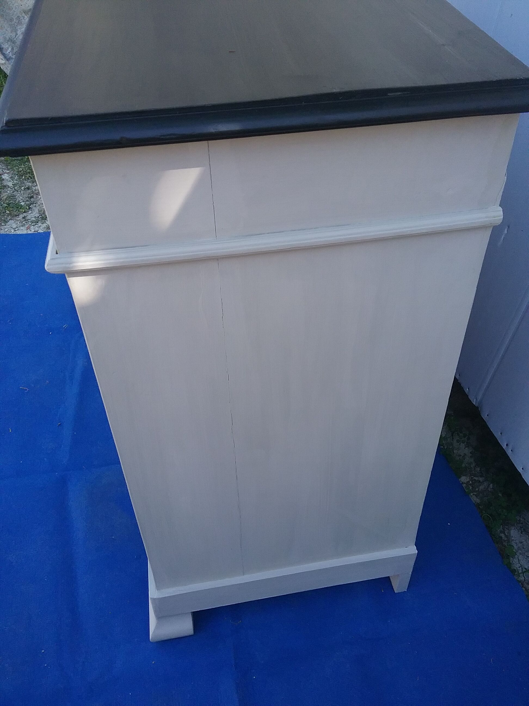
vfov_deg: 58.4
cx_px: 264
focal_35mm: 31
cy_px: 353
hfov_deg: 45.4
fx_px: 632
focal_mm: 3.3
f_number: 2.2
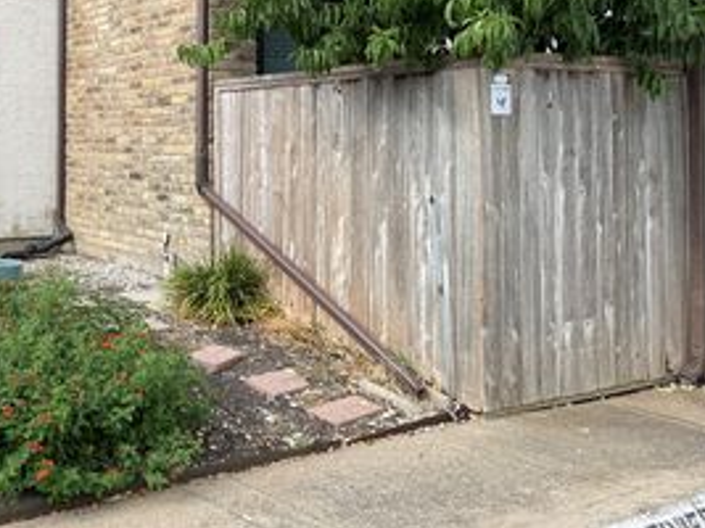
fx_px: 916
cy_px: 141
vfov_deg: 31.7
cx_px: 87
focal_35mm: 45
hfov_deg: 39.4
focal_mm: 6.76
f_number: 1.78
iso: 80
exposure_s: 1/1156
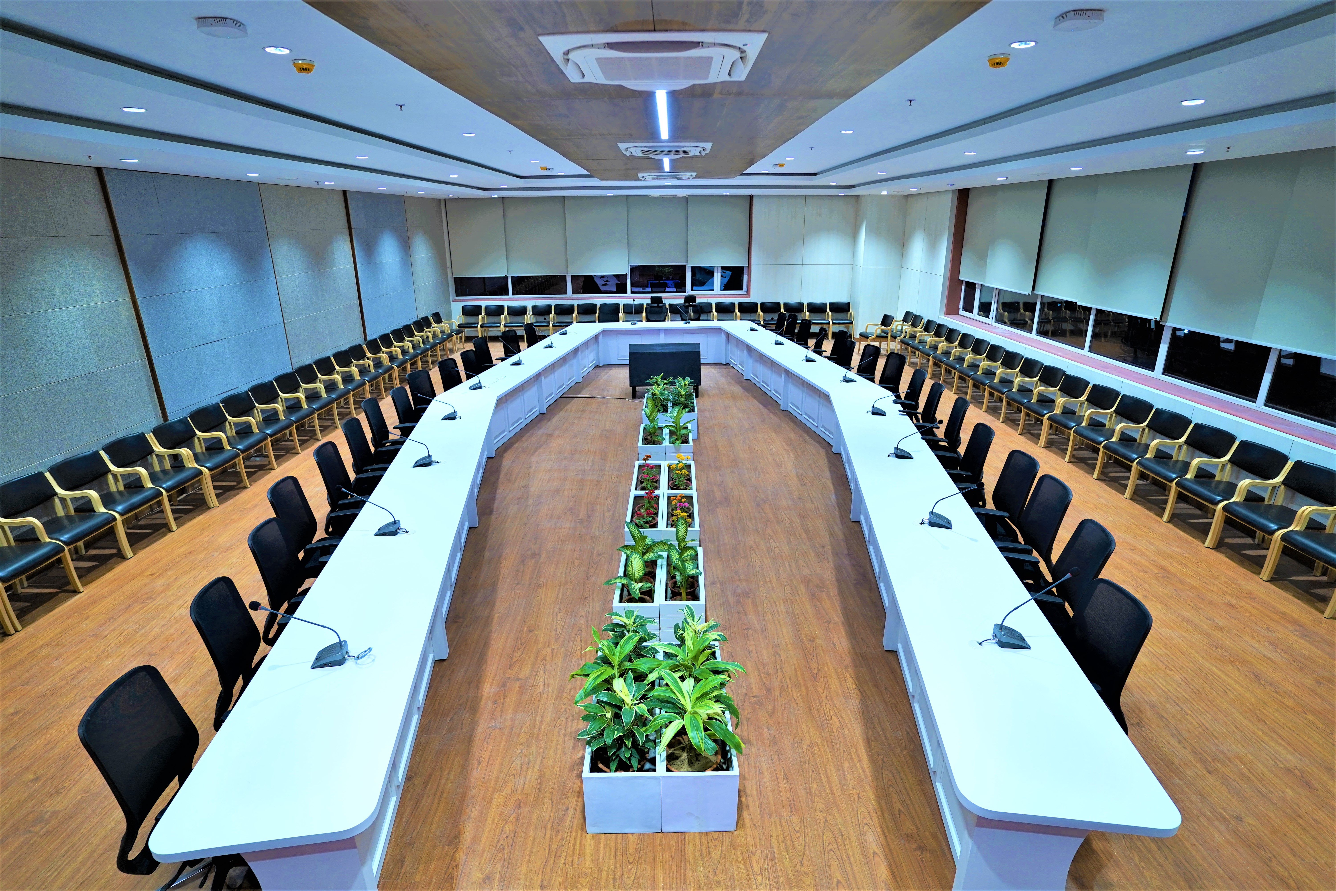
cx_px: 668
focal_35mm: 17
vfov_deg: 70.4
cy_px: 446
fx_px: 631
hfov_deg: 93.3
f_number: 2.8
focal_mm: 17
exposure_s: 1/100
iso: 640
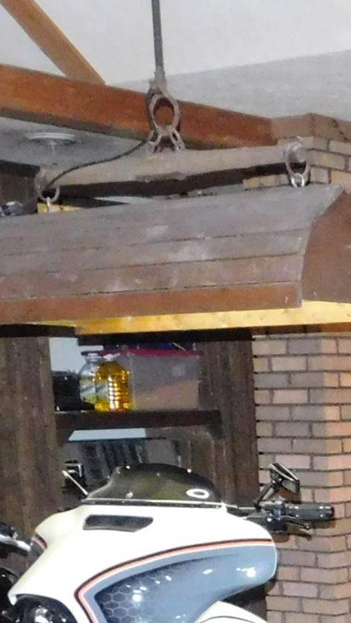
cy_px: 669
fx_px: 1538
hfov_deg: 11.6
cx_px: 720
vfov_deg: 21.8
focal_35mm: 93
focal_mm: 4
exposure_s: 1/30
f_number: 3
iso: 900
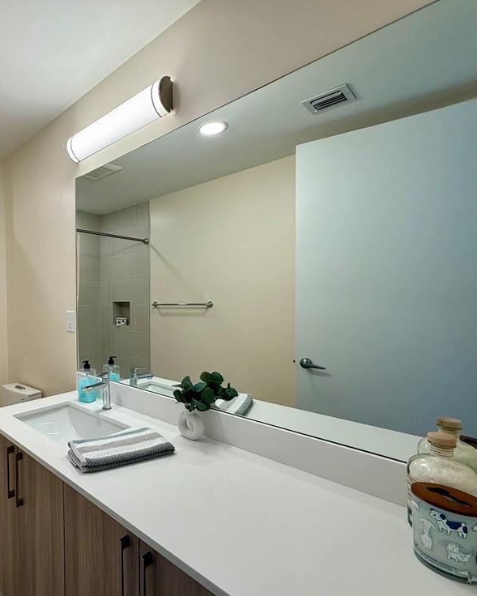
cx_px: 86
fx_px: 335
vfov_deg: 83.3
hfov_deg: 63.8
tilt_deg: -1.5
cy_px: 306
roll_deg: +0.8
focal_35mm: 19
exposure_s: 1/120
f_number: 2.2
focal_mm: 2.22
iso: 64
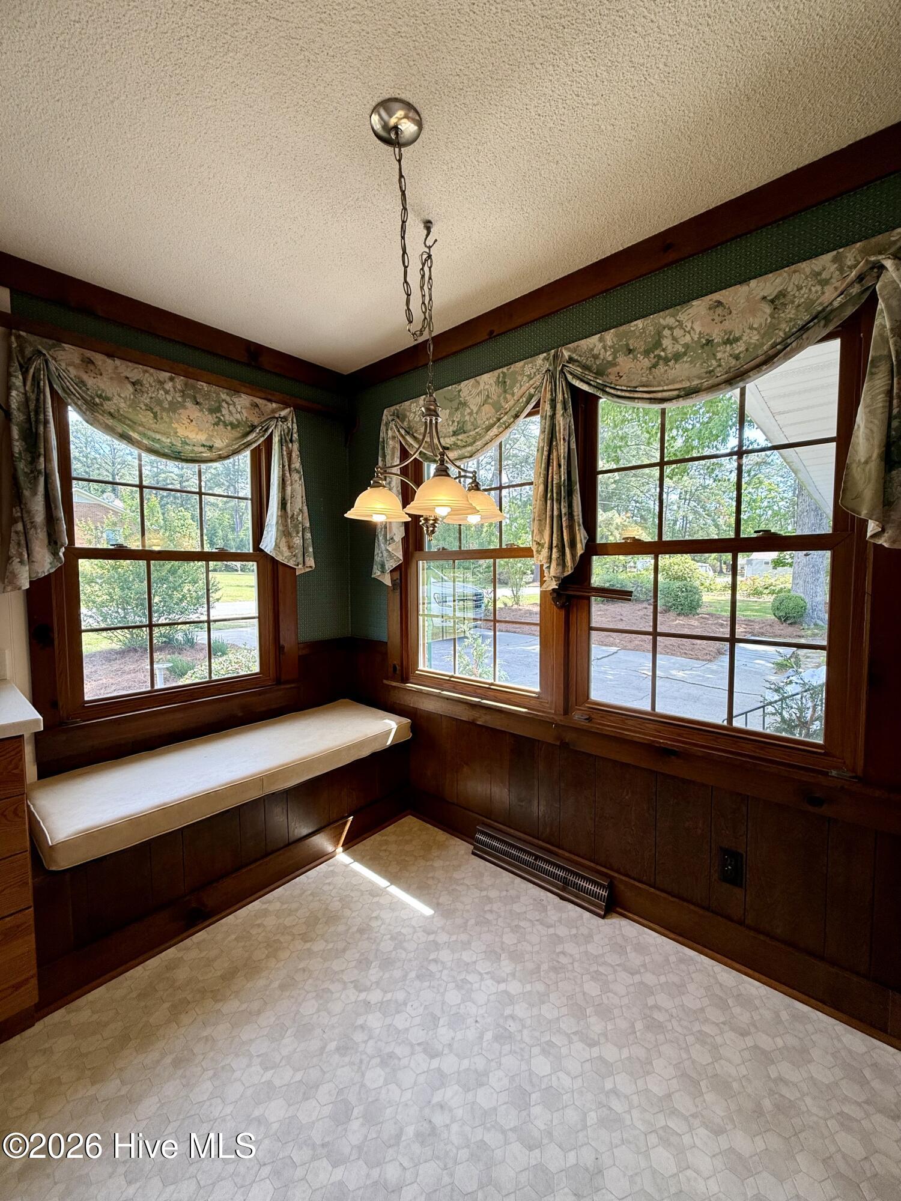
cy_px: 600
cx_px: 450
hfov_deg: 85.7
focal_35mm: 14
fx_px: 486
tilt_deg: -2.4
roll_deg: +0.0
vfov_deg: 102.1
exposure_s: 1/120
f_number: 2.2
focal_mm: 2.22
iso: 64
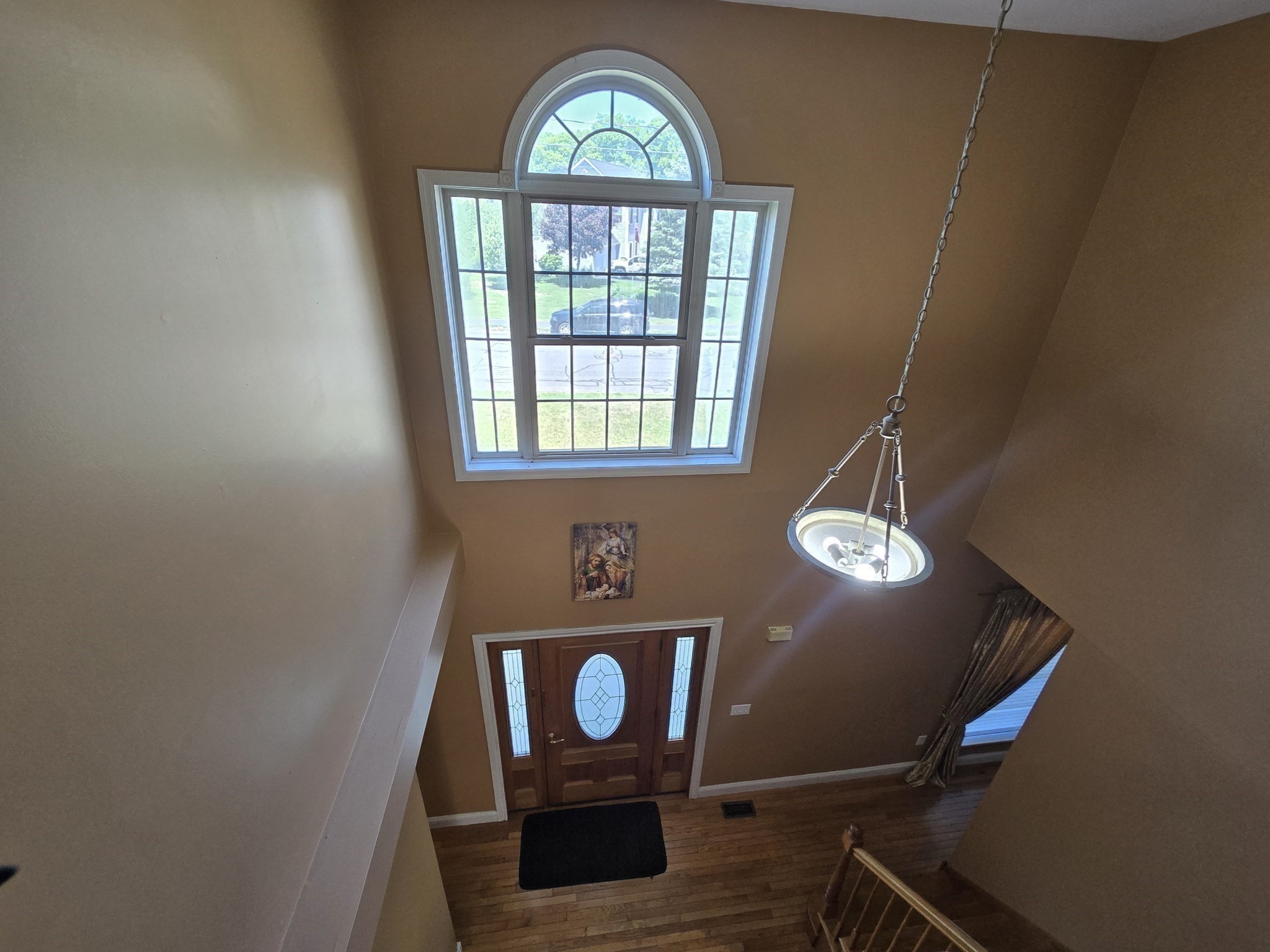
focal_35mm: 13
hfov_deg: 106.2
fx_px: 477
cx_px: 635
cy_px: 476
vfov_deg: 89.9
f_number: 2.2
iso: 100
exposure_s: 1/60
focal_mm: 2.2
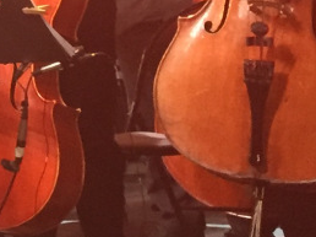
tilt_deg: +10.0
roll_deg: +2.3
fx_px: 1642
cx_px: -418
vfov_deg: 8.0
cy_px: -187
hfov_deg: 9.8
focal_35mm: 180
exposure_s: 1/33
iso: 250
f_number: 2.2
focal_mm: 4.15
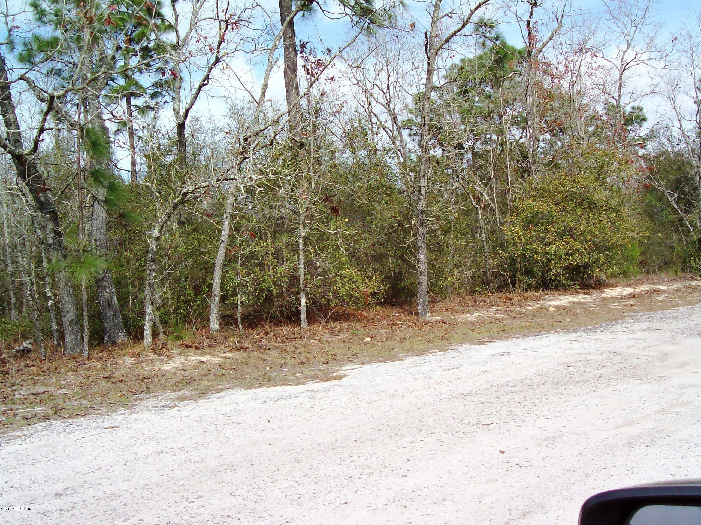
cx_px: 350
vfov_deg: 39.6
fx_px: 729
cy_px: 262
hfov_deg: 51.4
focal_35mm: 36
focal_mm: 6
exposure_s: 1/304
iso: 80
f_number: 4.8
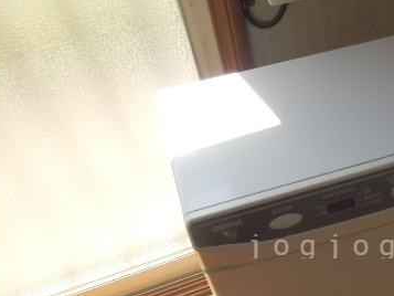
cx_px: 324
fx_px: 490
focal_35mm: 43
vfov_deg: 32.5
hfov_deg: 41.6
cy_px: 245
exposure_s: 1/125
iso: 80
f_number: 3
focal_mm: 4.2
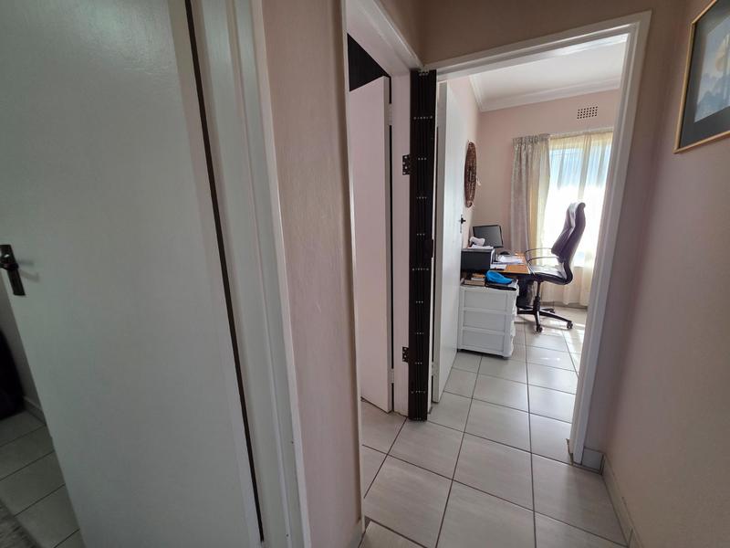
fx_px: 274
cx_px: 365
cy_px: 274
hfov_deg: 106.2
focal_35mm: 13
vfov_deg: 89.9
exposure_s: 1/100
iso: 80
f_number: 1.9
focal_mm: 2.2
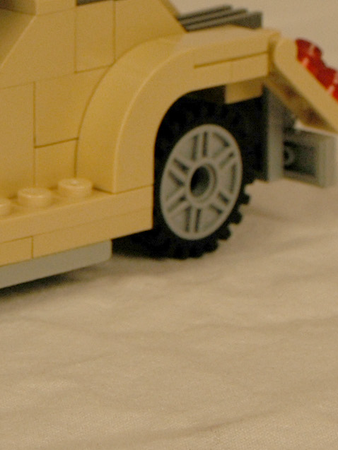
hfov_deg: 6.2
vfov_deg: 8.3
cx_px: -192
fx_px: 3101
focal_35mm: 238
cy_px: 11
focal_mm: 35
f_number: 9
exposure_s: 1/125
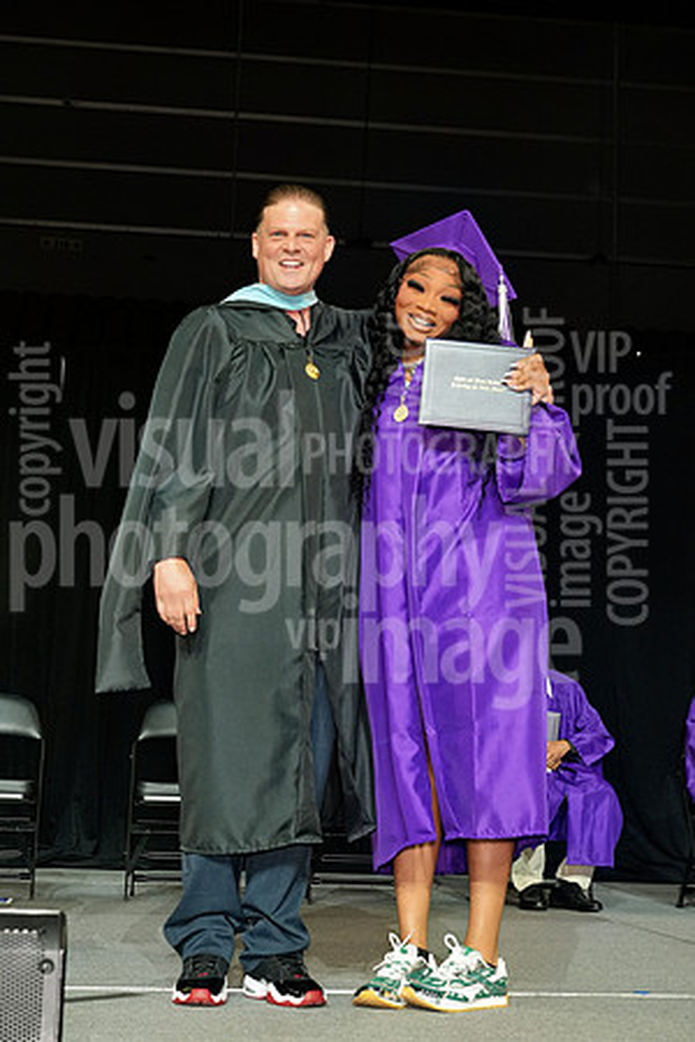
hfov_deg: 22.1
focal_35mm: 62
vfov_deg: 32.6
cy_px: 521
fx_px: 1781
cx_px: 348
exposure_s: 1/125
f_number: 7.1
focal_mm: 41
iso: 1600
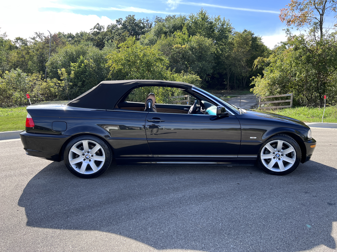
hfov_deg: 67.3
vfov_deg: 53.1
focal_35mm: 26
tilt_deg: -8.6
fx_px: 253
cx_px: 168
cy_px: 126
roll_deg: +0.0
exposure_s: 1/709
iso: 50
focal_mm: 5.7
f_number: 1.5
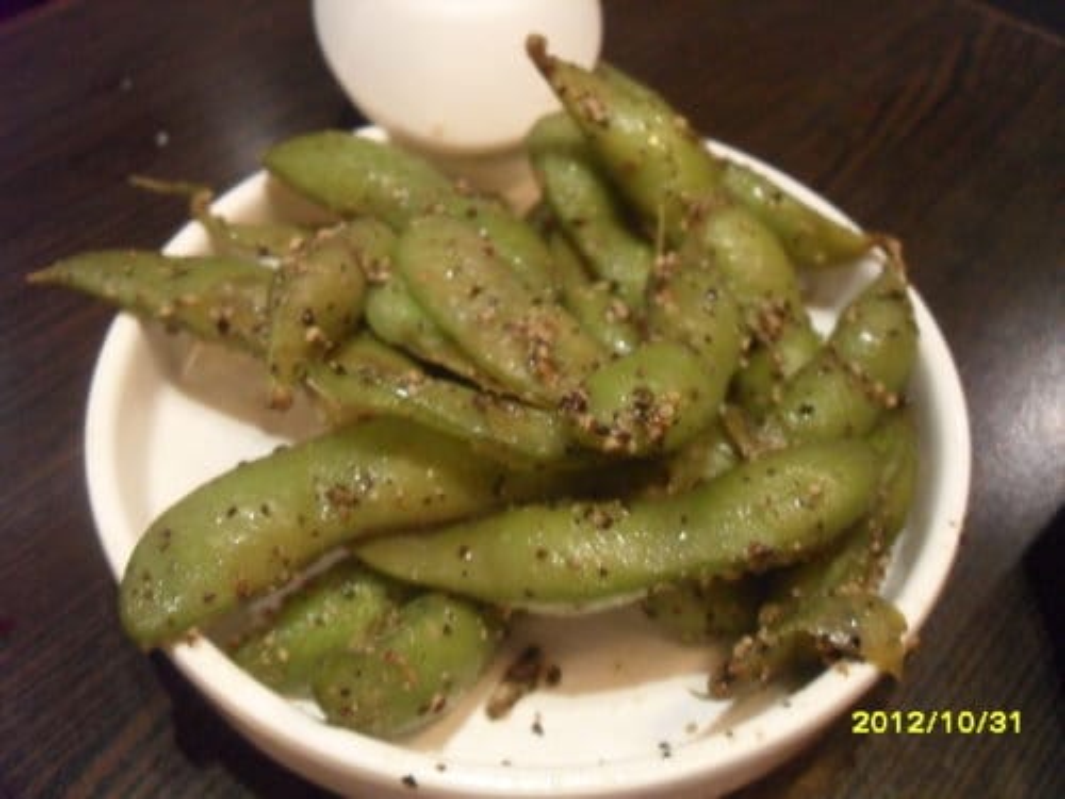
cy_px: 400
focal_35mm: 35
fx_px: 1077
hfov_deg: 52.6
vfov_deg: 40.7
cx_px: 532
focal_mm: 6.2
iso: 400
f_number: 2.8
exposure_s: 1/20
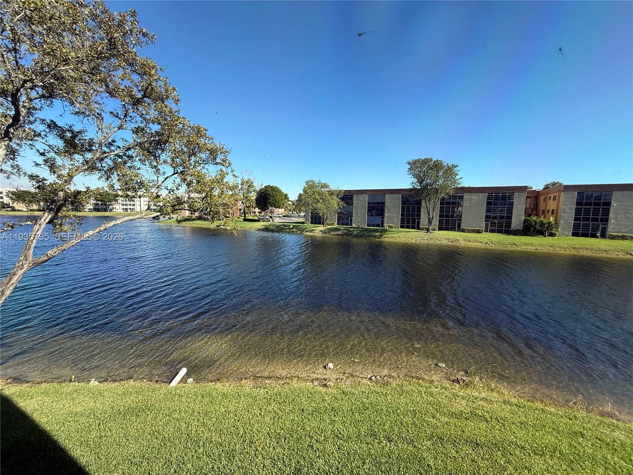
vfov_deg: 85.7
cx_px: 316
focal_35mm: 14
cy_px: 238
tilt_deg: -5.9
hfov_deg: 102.1
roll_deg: -1.1
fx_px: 256
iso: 50
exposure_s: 1/694
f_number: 2.2
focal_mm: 2.22
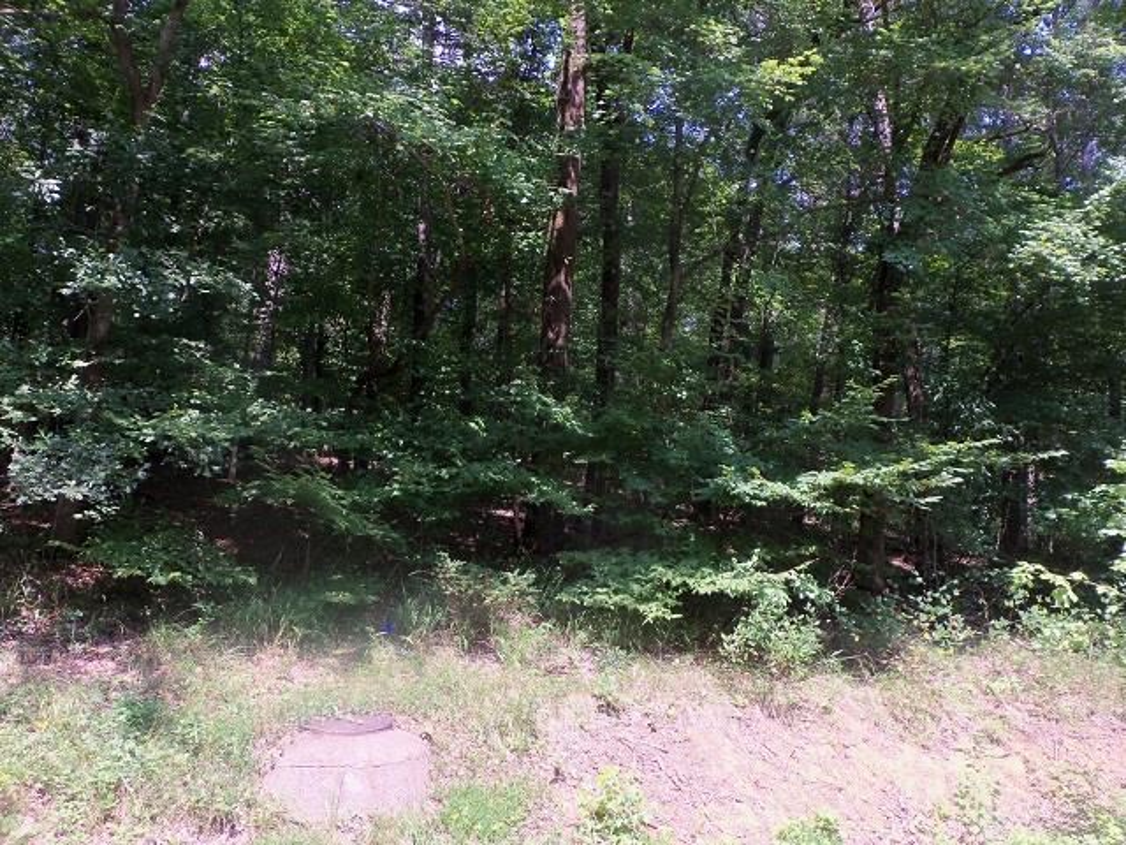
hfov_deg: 63.4
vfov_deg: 49.7
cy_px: 422
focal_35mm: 28
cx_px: 563
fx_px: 911
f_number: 3.3
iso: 64
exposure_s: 1/160
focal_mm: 5.1
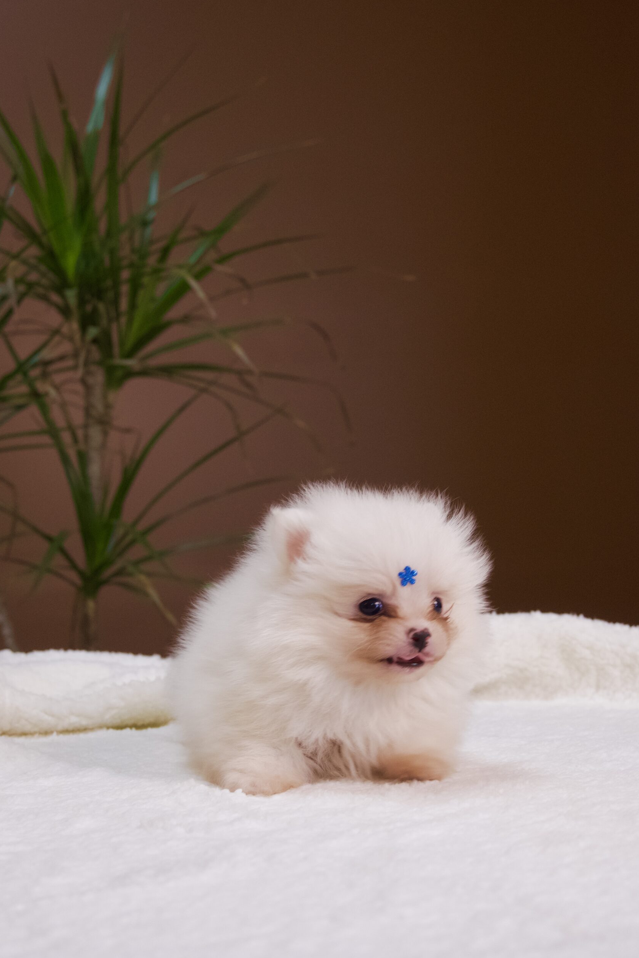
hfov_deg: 28.8
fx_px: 1245
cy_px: 480
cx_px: 313
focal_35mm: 47
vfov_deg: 42.1
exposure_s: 1/160
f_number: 4.8
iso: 1600
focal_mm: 30.5
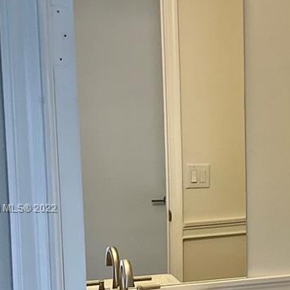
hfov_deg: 19.3
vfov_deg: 19.6
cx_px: 278
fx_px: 834
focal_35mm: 88
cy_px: 209
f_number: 1.8
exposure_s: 1/60
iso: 40
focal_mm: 3
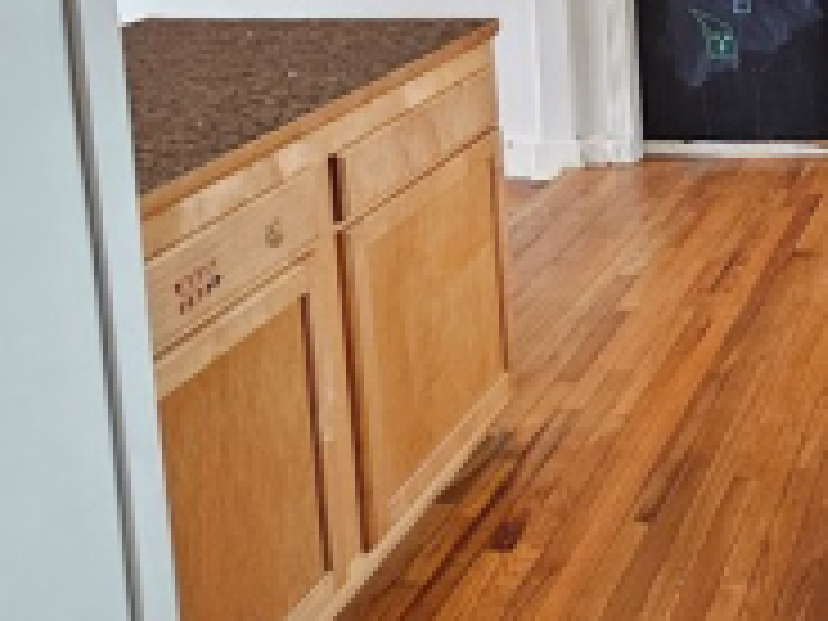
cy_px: -112
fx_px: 1124
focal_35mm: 47
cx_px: 956
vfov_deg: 27.4
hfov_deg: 33.9
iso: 400
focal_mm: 2.2
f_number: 2.2
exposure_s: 1/40
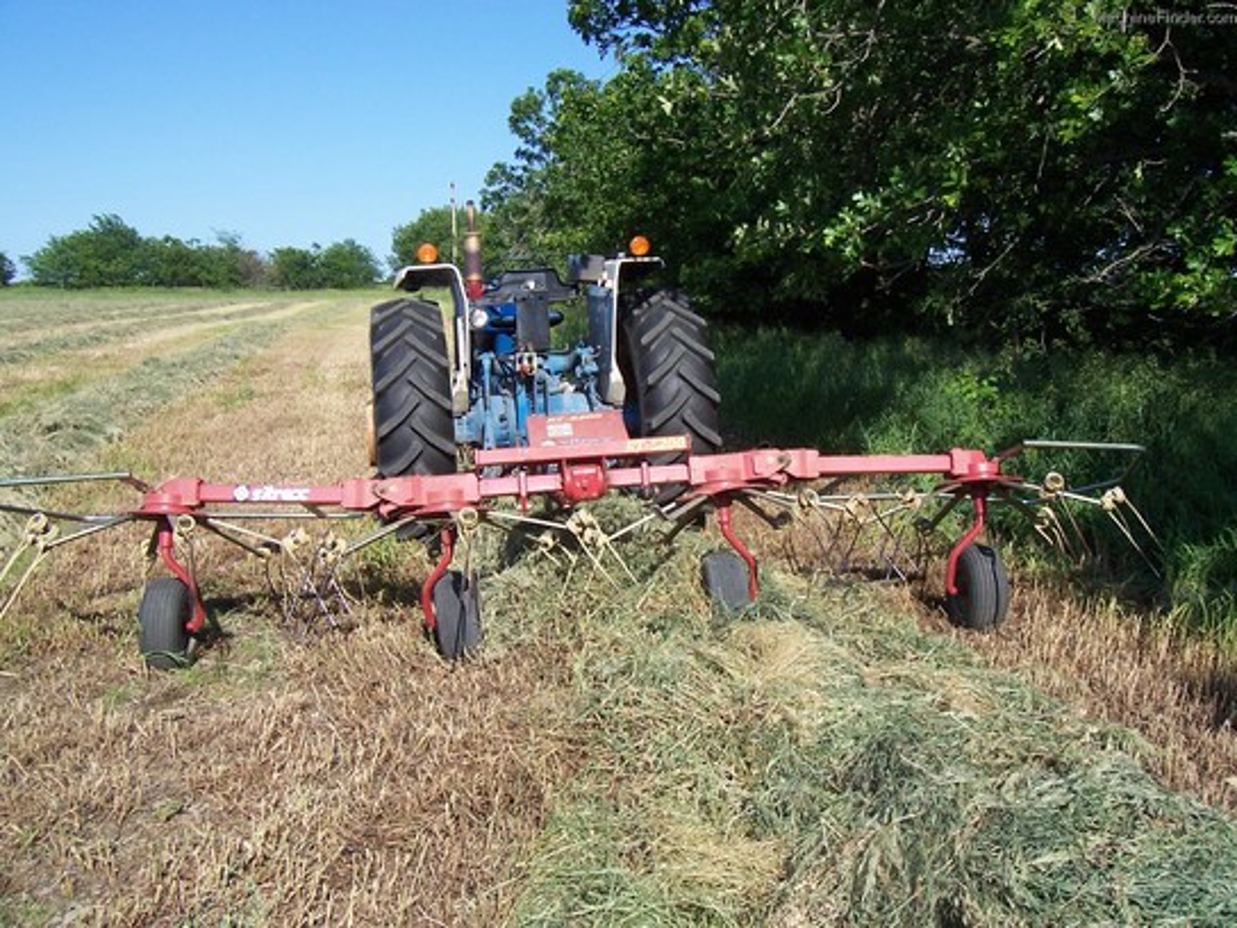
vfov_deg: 41.8
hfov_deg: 54.0
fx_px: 1215
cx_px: 618
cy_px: 464
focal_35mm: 34
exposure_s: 1/350
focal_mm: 5.6
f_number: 5.6
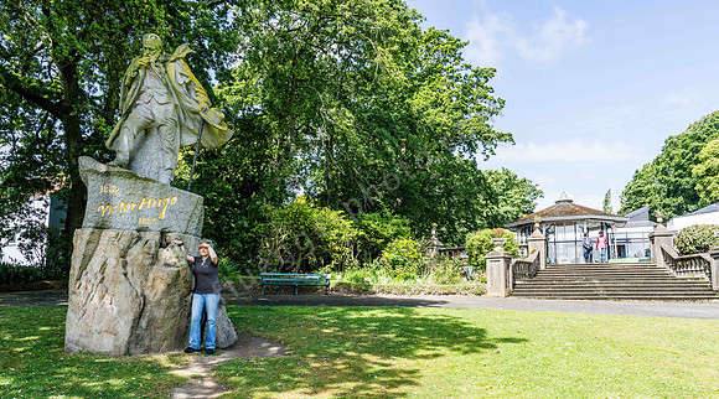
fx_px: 519
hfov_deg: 69.4
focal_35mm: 27
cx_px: 360
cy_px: 239
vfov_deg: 41.9
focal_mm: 24
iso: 2000
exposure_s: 1/1600
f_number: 8
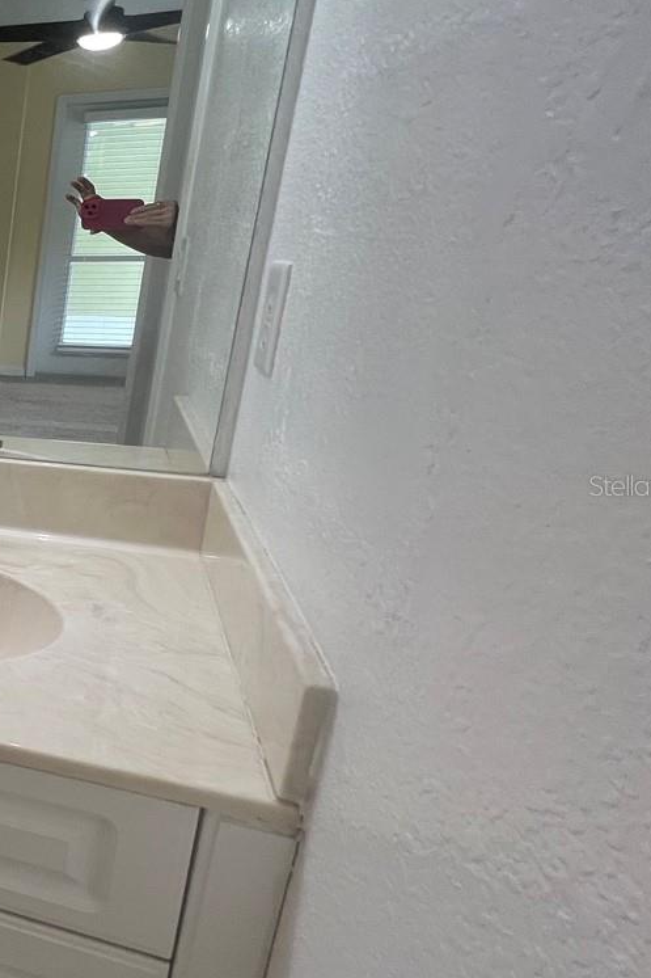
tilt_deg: -17.7
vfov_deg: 63.7
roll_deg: +1.8
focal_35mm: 29
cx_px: -335
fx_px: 787
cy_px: 485
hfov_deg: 28.3
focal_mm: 1.57
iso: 50
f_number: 1.8
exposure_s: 1/120
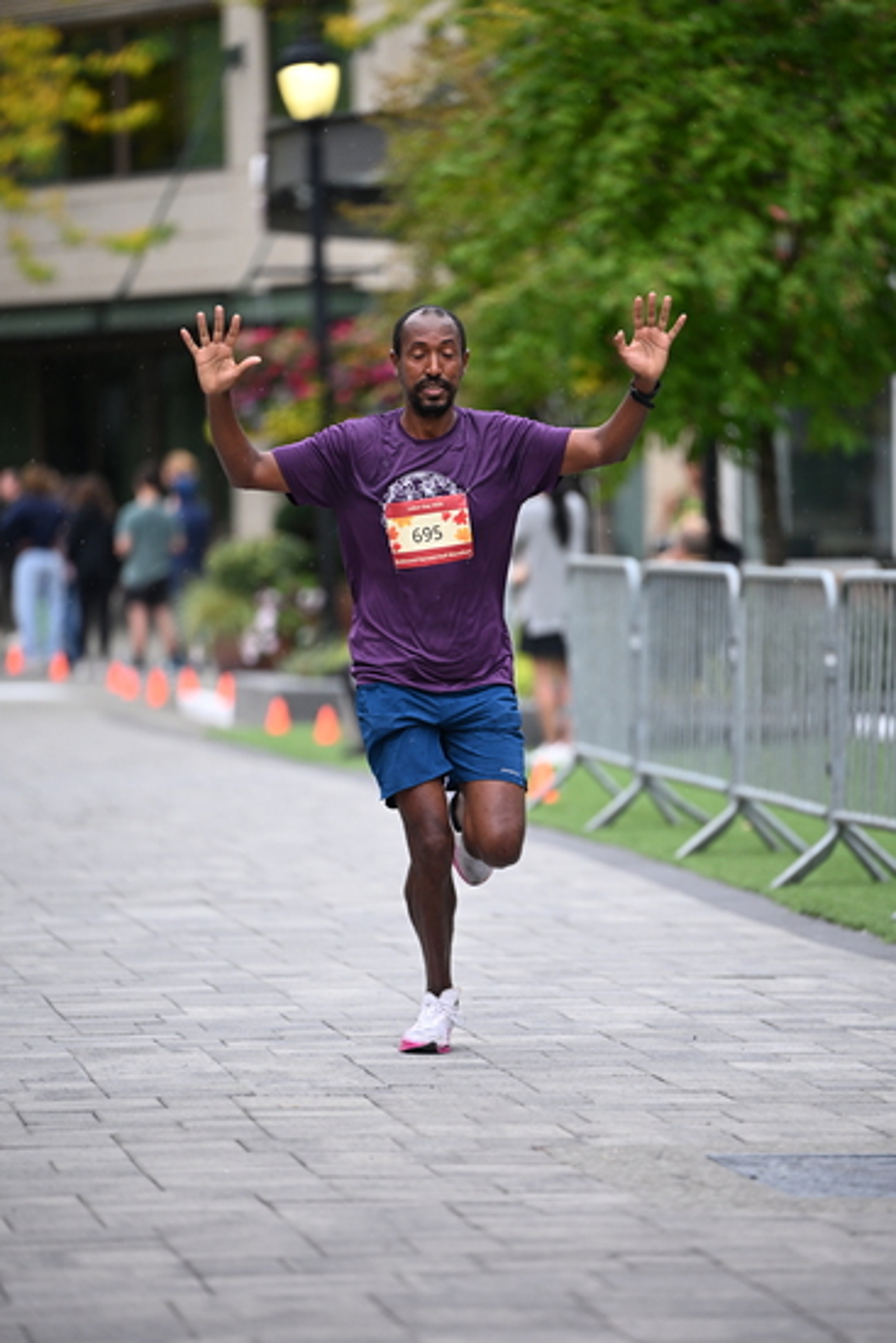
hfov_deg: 6.9
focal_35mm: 200
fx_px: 7461
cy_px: 672
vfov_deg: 10.3
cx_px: 448
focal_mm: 200
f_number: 2.8
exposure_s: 1/1600
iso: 1250
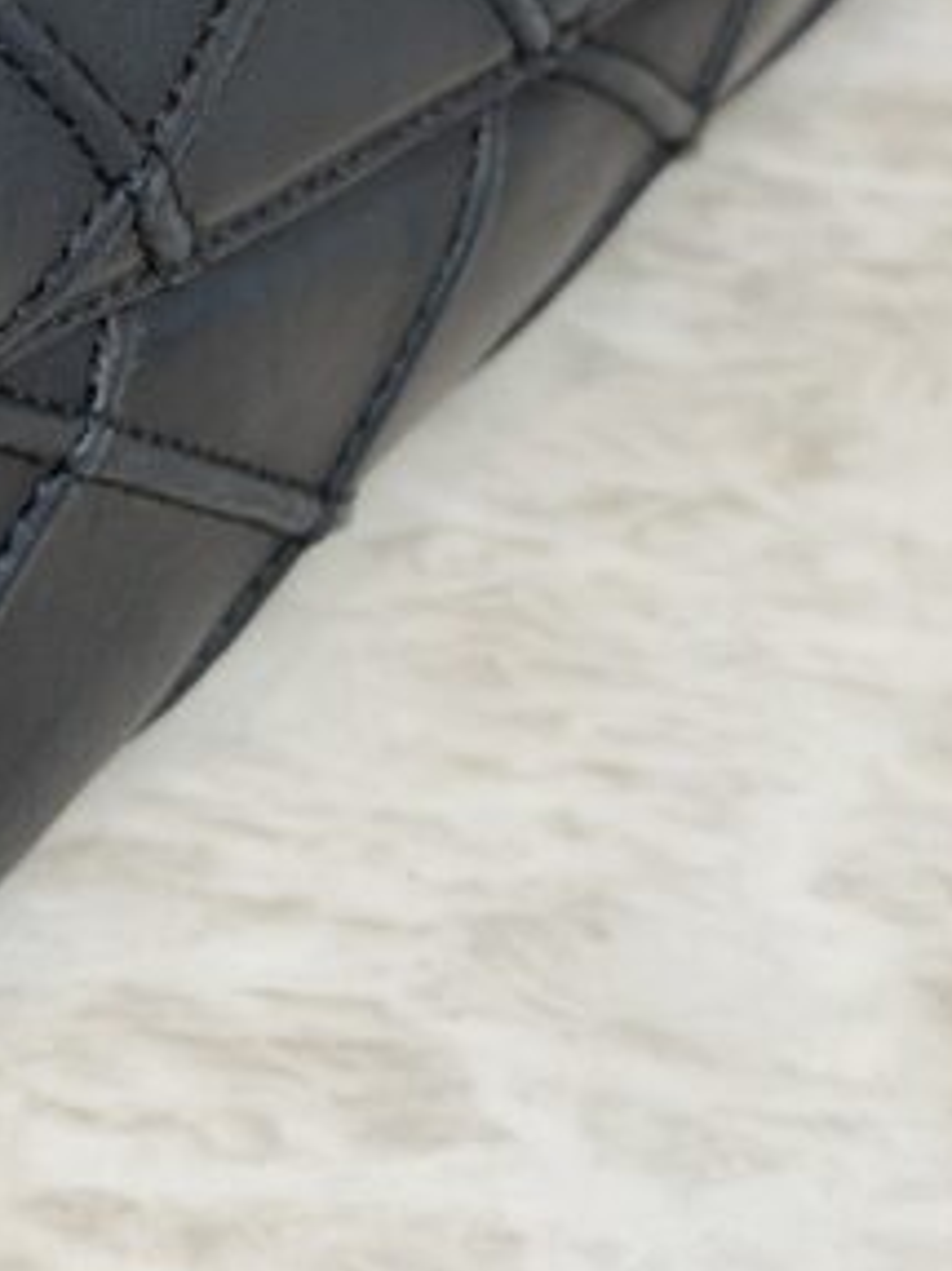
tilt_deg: -26.6
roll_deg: +0.6
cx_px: -319
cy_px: 44
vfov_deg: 14.5
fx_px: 4917
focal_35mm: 134
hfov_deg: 10.8
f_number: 1.78
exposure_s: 1/120
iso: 80
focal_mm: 6.76
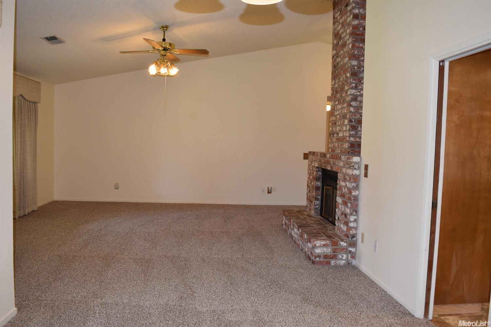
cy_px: 164
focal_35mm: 27
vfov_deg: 48.0
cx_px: 246
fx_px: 368
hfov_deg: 67.4
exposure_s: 1/125
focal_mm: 18
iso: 800
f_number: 5.6
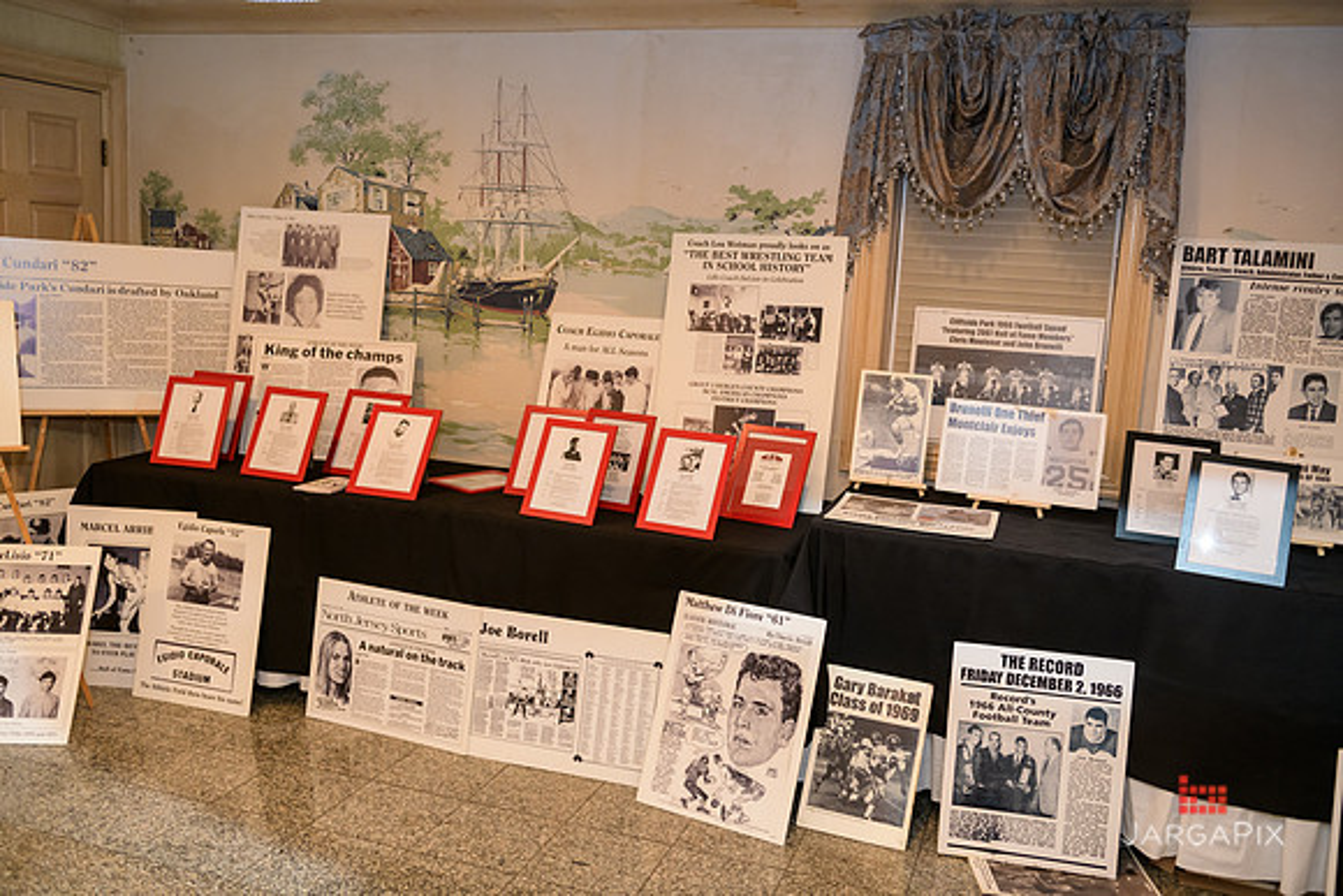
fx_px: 1194
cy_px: 448
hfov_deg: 58.7
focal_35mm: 32
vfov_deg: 41.1
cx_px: 672
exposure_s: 1/125
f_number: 3.2
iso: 1600
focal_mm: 32
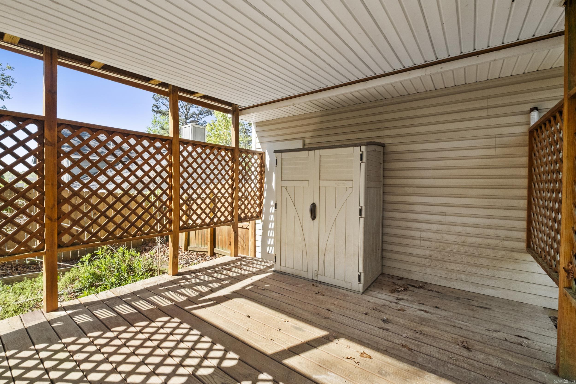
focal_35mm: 15
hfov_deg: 100.4
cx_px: 288
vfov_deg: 77.3
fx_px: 240
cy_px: 192
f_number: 7.1
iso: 400
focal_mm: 10
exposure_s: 1/100
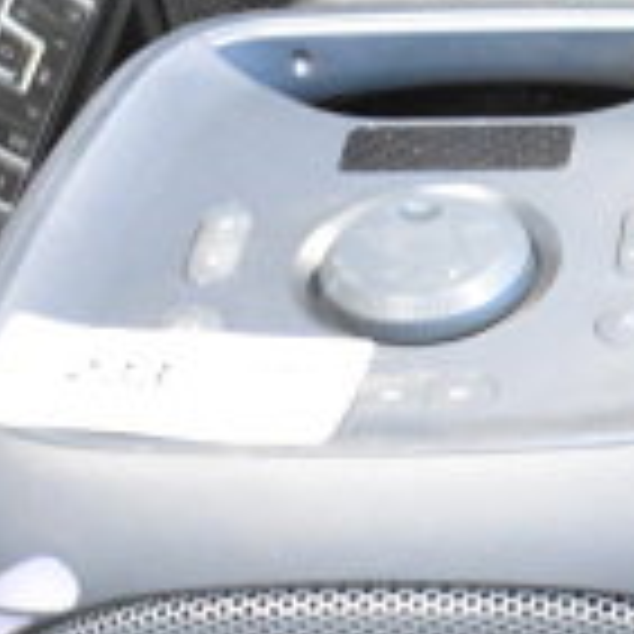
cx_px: 1066
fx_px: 2735
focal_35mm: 132
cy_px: 749
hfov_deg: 12.3
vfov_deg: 12.9
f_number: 4
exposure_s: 1/40
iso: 11400
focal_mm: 24
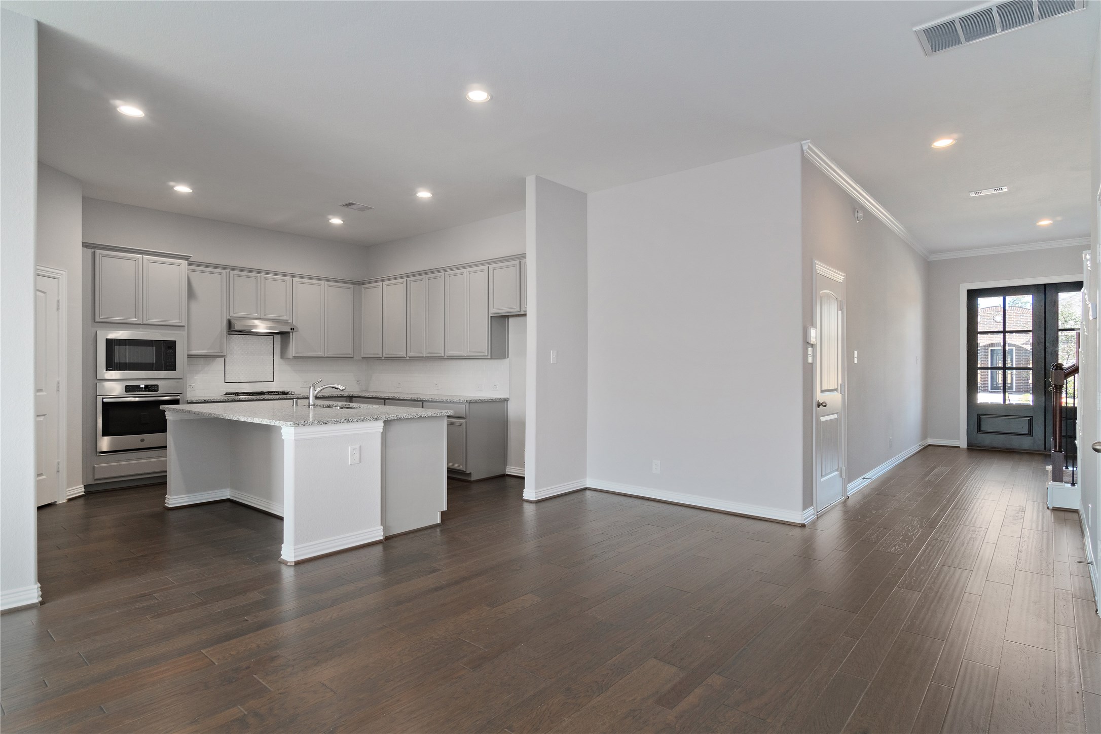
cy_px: 367
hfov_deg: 90.0
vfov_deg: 67.4
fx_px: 550
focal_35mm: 18
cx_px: 550
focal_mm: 12
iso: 320
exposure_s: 1/2
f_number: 9.5
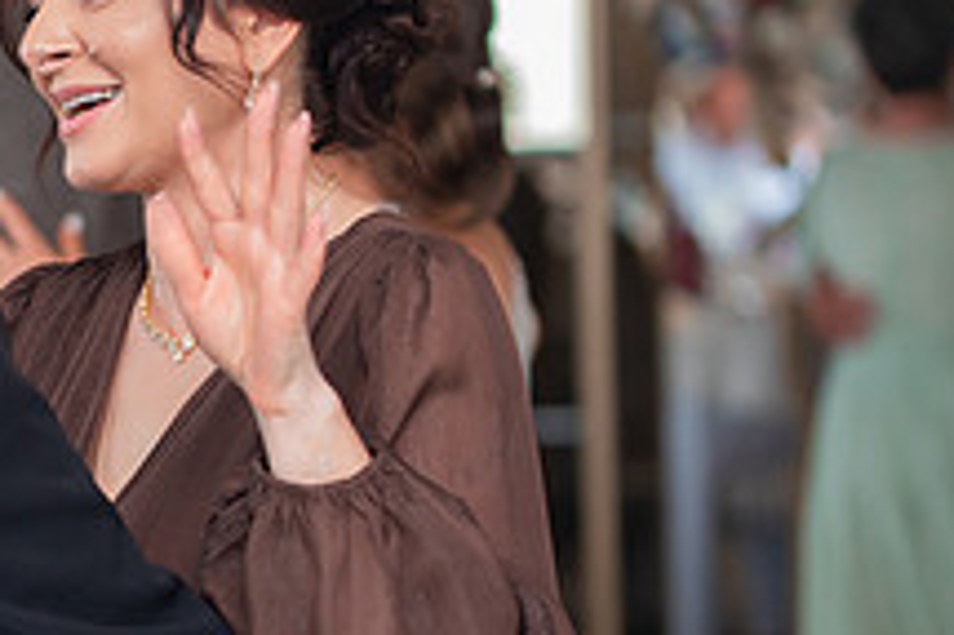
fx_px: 6434
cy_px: 322
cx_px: 173
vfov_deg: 5.6
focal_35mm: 243
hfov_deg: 8.5
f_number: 3
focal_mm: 90
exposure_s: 1/200
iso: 1600
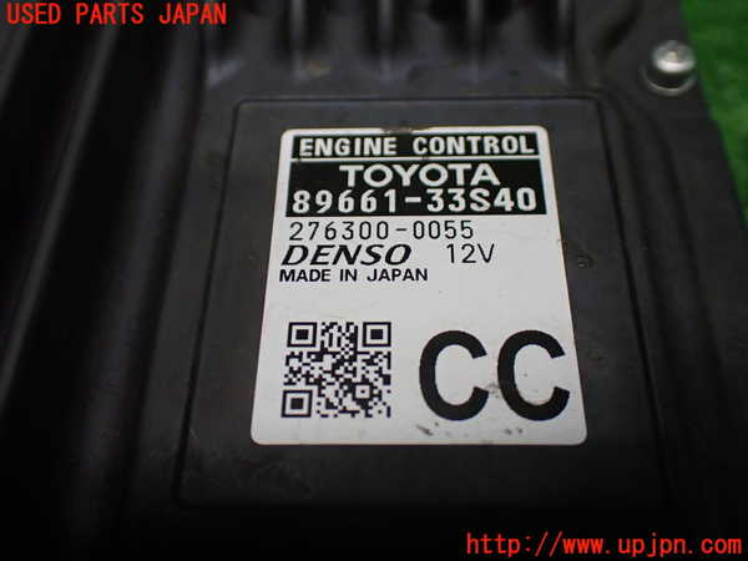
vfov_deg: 39.7
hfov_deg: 51.4
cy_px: 280
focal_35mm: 36
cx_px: 374
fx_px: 778
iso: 400
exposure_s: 1/160
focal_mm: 6.37
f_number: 2.5
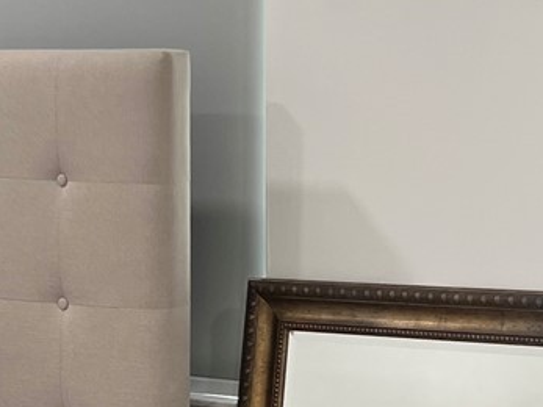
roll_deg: -1.1
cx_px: 222
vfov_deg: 12.2
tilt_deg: -8.3
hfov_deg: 16.4
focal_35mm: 120
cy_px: 384
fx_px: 1882
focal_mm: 5.7
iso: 64
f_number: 1.5
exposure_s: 1/60
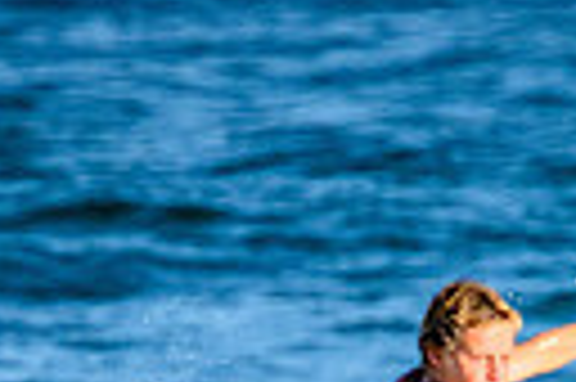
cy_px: 834
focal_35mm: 3624
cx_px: 464
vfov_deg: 0.4
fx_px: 57910
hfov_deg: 0.6
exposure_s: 1/2000
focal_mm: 800
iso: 2000
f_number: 11
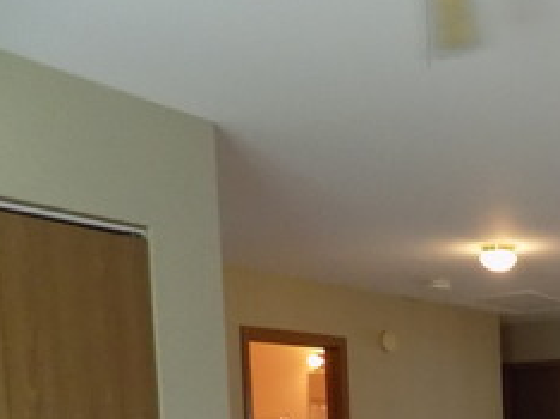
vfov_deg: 21.4
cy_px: 522
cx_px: 682
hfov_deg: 27.0
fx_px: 1018
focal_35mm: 63
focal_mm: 4
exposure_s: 1/60
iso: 360
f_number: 3.1
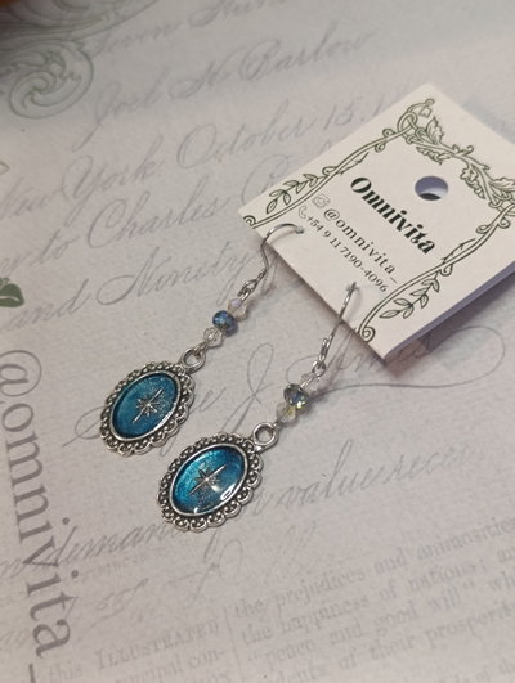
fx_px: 455
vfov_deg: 73.8
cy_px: 342
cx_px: 258
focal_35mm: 23
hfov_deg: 59.0
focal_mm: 6.14
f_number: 1.6
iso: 640
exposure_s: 1/50
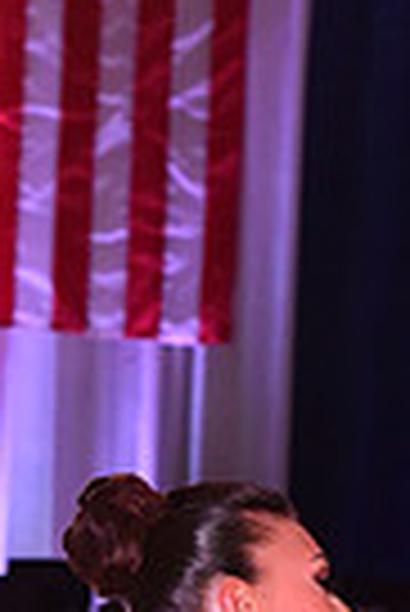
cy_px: 1102
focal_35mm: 299
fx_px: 5095
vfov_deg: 6.7
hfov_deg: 4.6
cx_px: 525
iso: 2500
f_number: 6.3
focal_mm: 70
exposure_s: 1/320
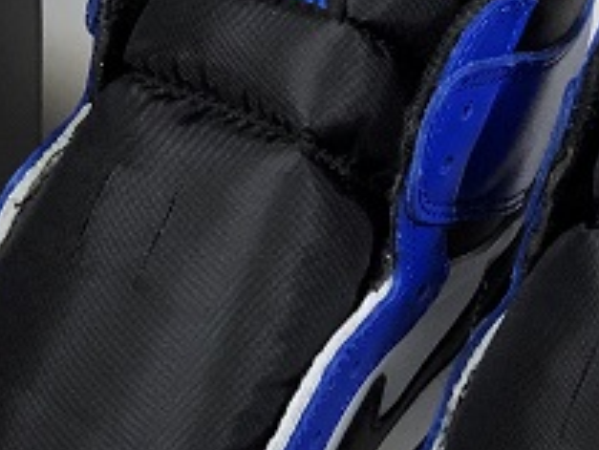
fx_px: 3446
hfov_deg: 9.9
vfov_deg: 7.4
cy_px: 622
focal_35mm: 199
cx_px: 9
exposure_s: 1/52
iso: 125
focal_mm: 6
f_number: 2.4
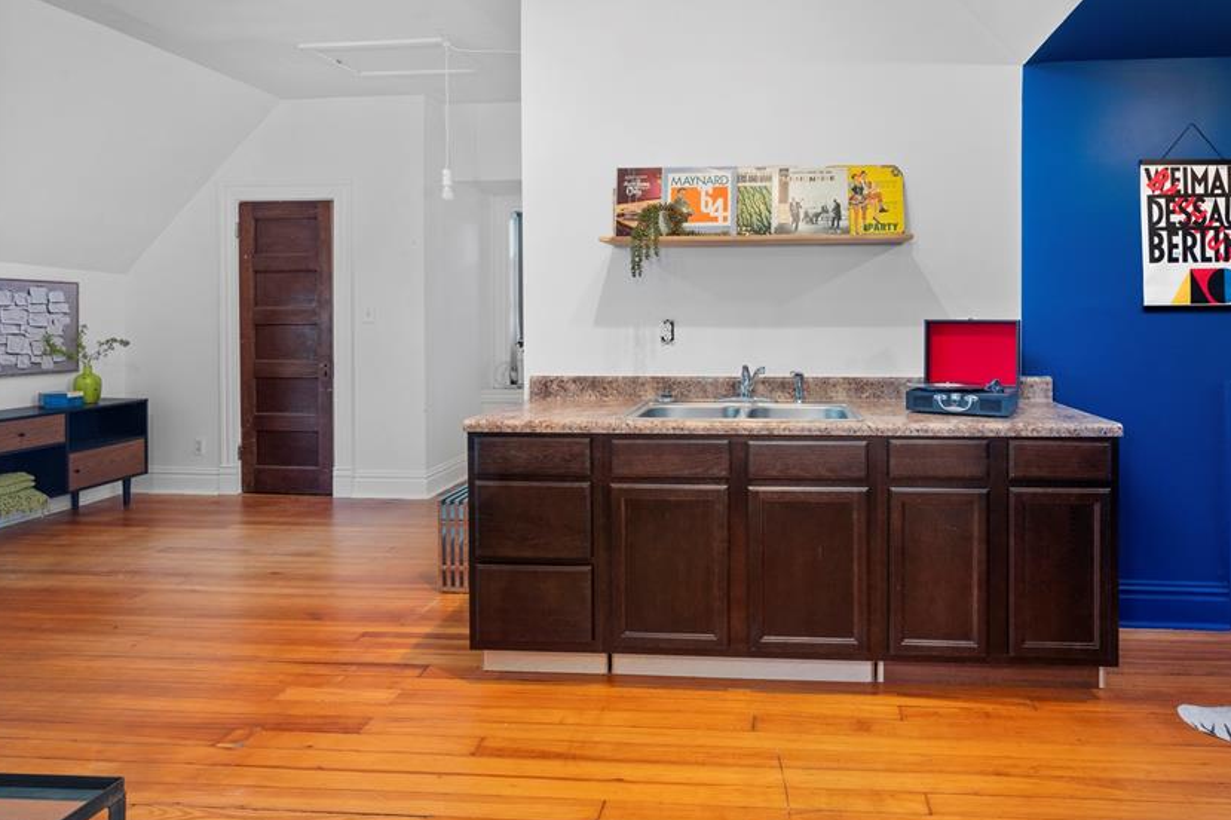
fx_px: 718
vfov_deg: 59.0
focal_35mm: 21
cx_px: 742
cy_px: 327
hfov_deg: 80.2
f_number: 10
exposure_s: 1/2.5
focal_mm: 17
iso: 400
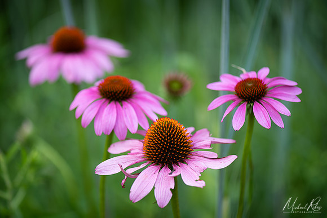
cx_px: 157
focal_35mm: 113
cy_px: 111
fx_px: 1025
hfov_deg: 18.1
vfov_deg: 12.2
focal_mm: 105
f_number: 3
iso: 64
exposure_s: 1/30
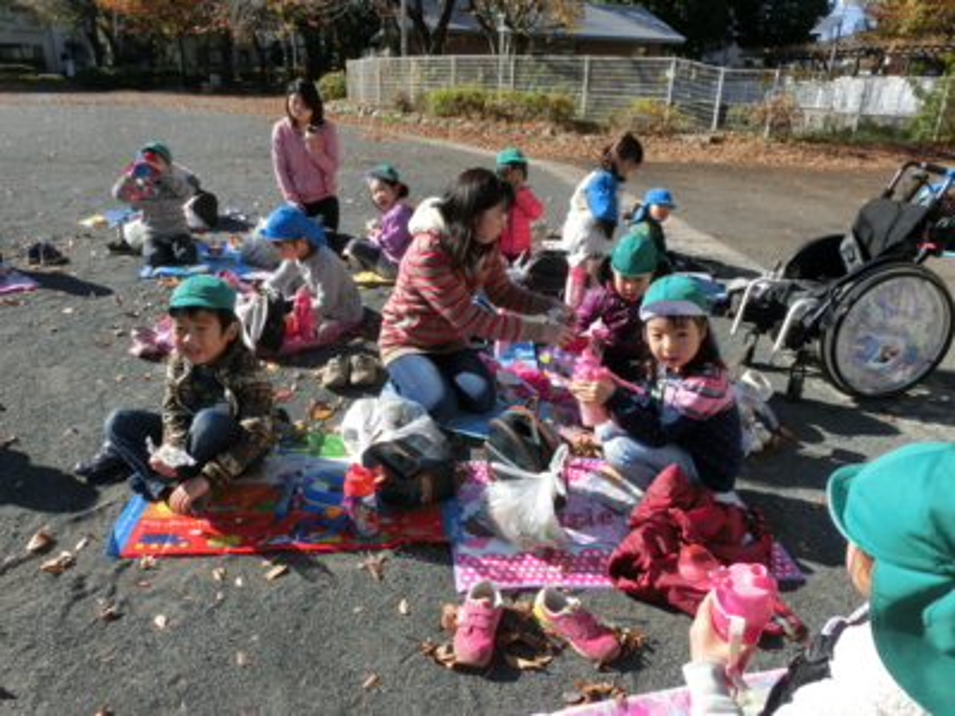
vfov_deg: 56.8
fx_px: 662
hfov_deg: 71.6
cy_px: 358
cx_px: 478
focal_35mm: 24
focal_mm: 4.24
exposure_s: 1/160
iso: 80
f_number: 7.9
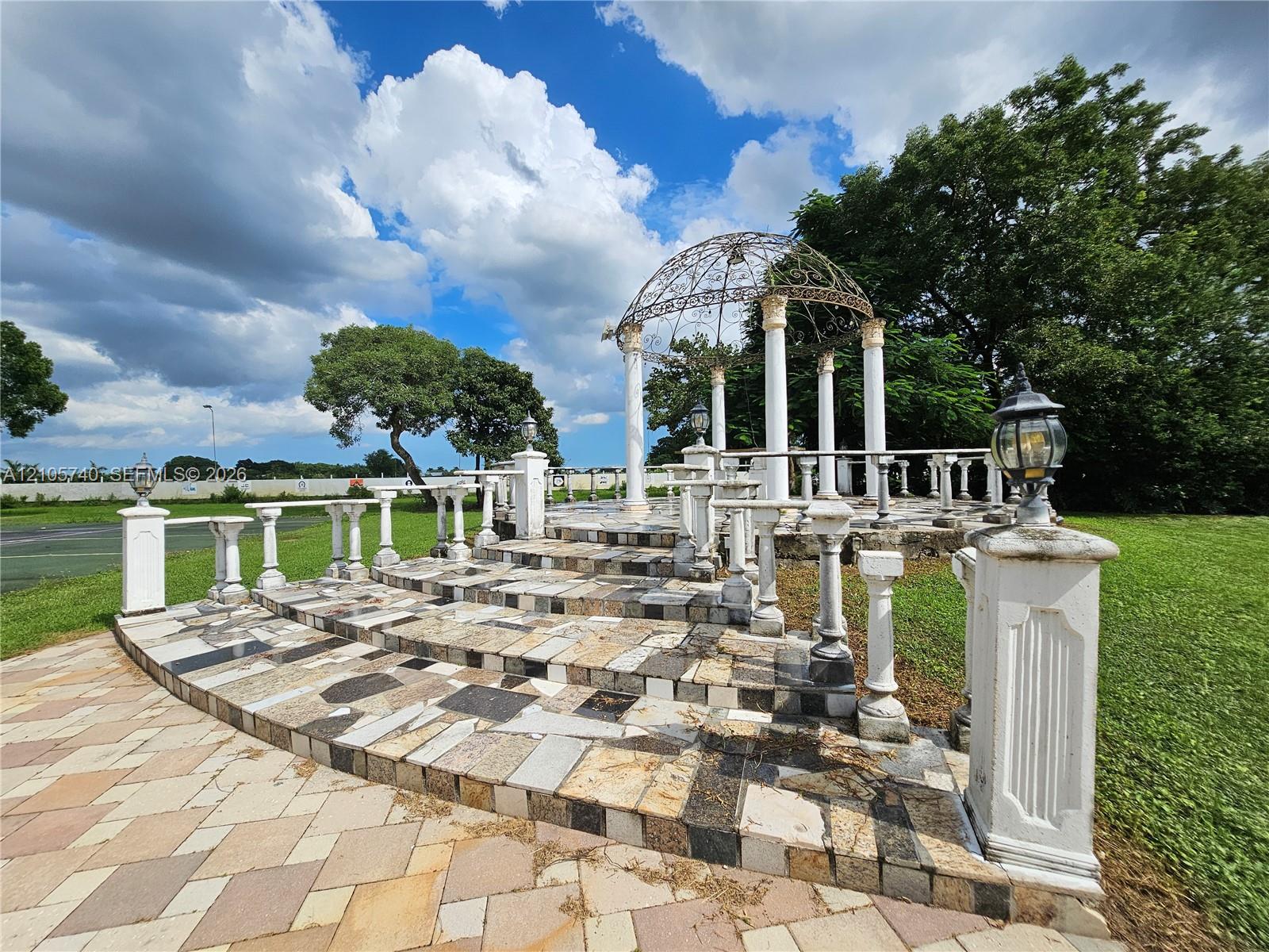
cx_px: 634
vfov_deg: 89.9
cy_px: 476
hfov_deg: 106.2
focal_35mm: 13
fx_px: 477
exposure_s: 1/4554
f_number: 2.2
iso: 50
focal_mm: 2.2
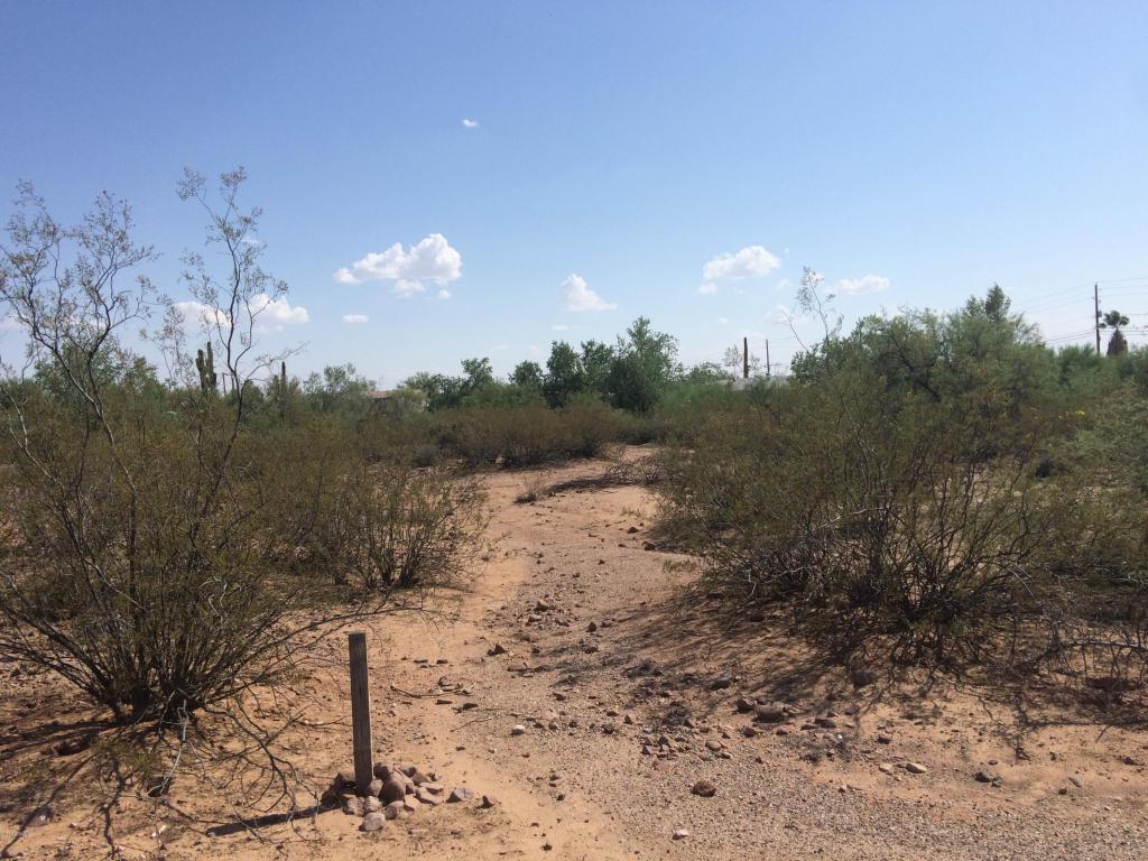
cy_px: 430
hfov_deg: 61.7
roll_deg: +2.8
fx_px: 962
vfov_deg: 48.2
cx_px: 574
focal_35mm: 29
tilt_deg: +0.1
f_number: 2.2
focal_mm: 4.15
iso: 32
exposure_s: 1/3165
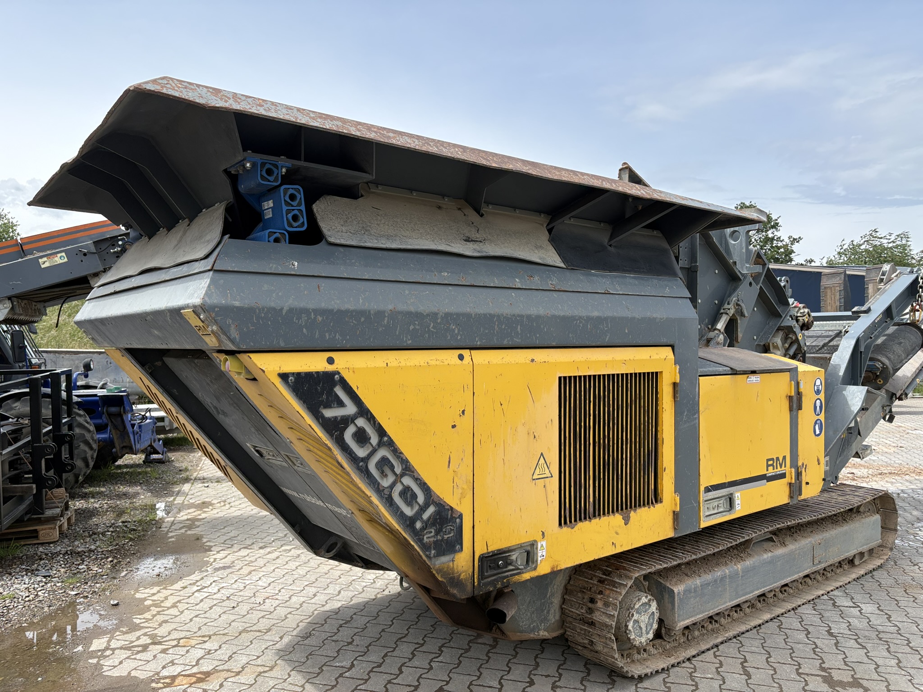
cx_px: 462
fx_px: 693
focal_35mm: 26
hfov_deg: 67.3
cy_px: 346
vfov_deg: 53.1
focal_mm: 5.96
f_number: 1.6
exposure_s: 1/2747
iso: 50
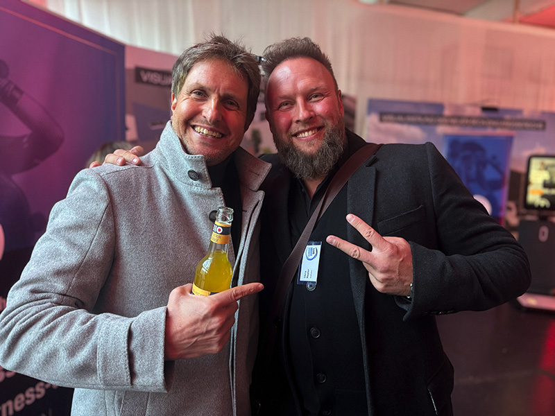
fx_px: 385
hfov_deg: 71.6
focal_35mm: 24
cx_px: 278
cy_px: 208
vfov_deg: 56.8
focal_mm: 6.76
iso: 640
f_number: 1.78
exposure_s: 1/60
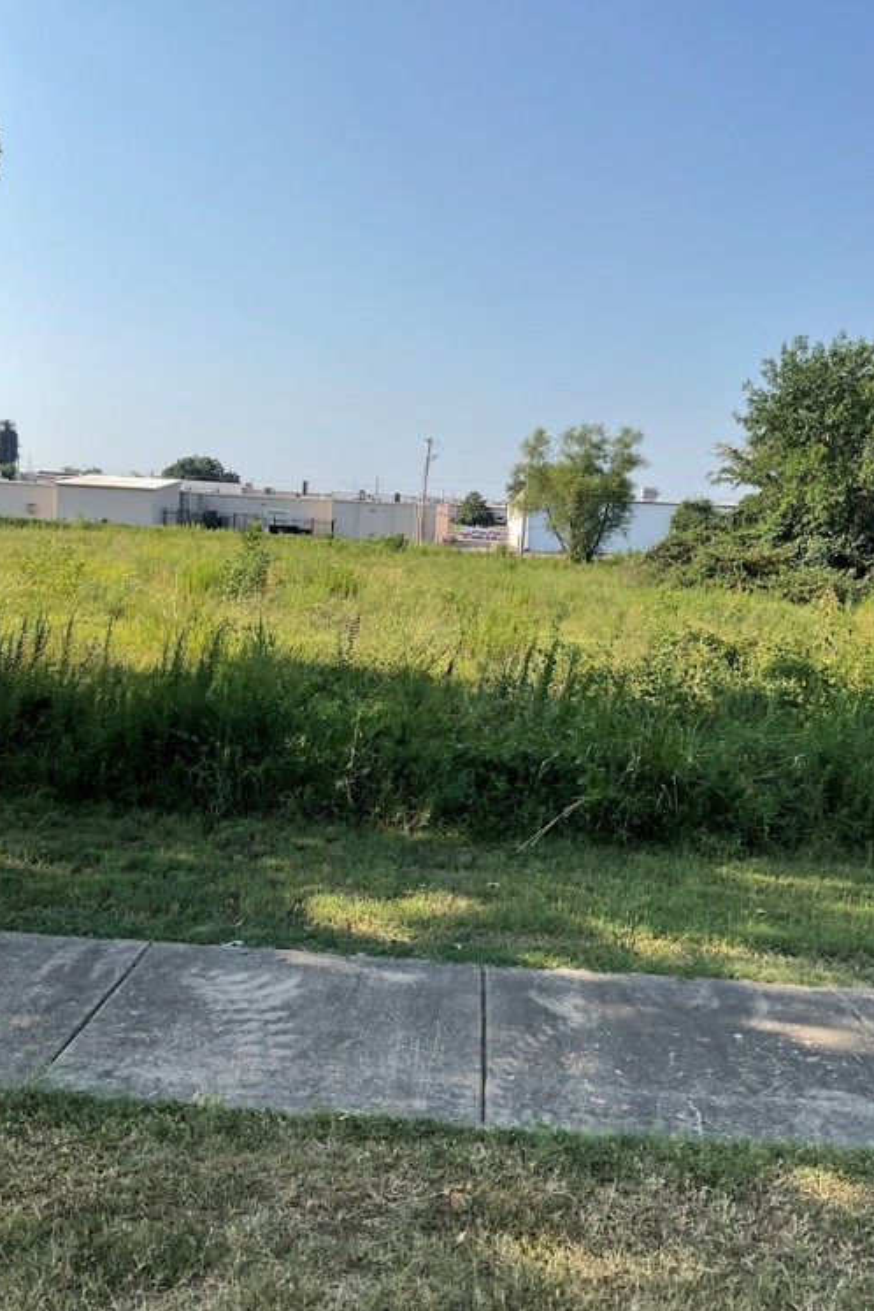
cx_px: 444
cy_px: 644
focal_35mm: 31
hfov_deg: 42.3
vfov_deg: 60.3
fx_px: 1129
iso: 16
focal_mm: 3
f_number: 1.8
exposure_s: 1/1675
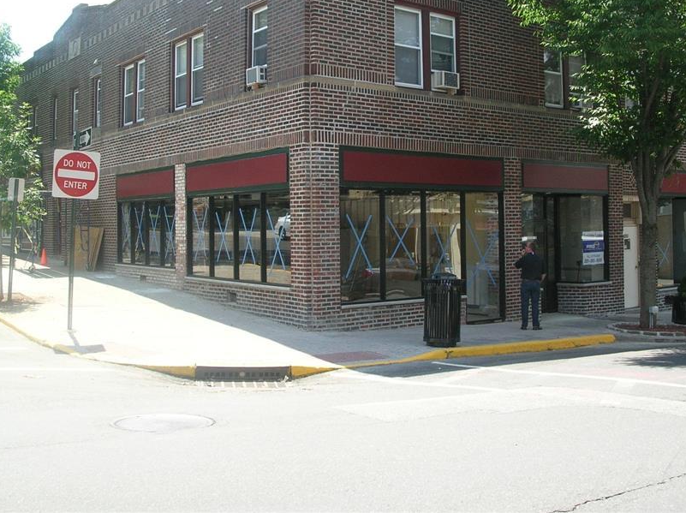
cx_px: 361
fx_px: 911
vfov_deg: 31.3
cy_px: 186
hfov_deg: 41.3
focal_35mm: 46
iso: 50
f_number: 3.7
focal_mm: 6
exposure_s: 1/210
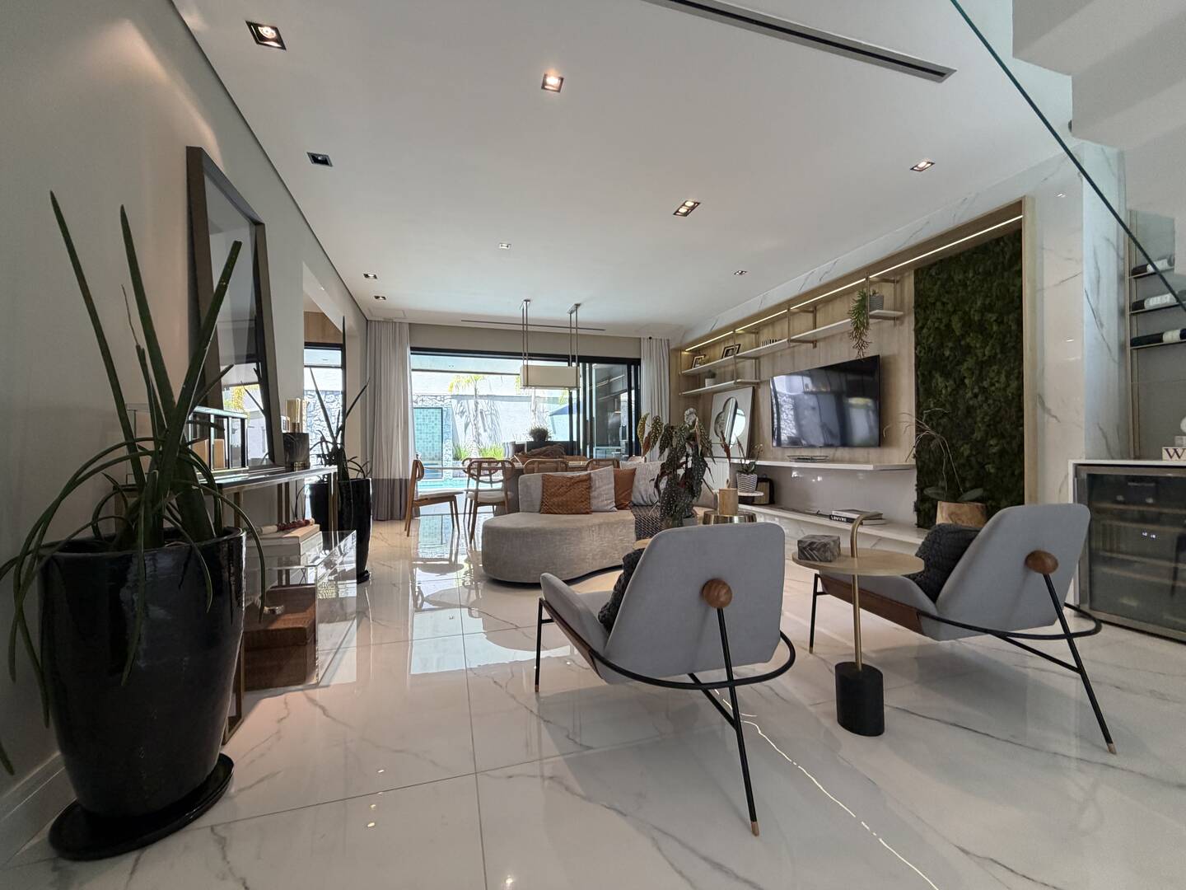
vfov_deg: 85.7
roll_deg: +0.0
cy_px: 445
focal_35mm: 14
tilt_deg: +1.4
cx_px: 593
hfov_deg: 102.1
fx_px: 480
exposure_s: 1/120
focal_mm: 2.22
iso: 250
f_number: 2.2
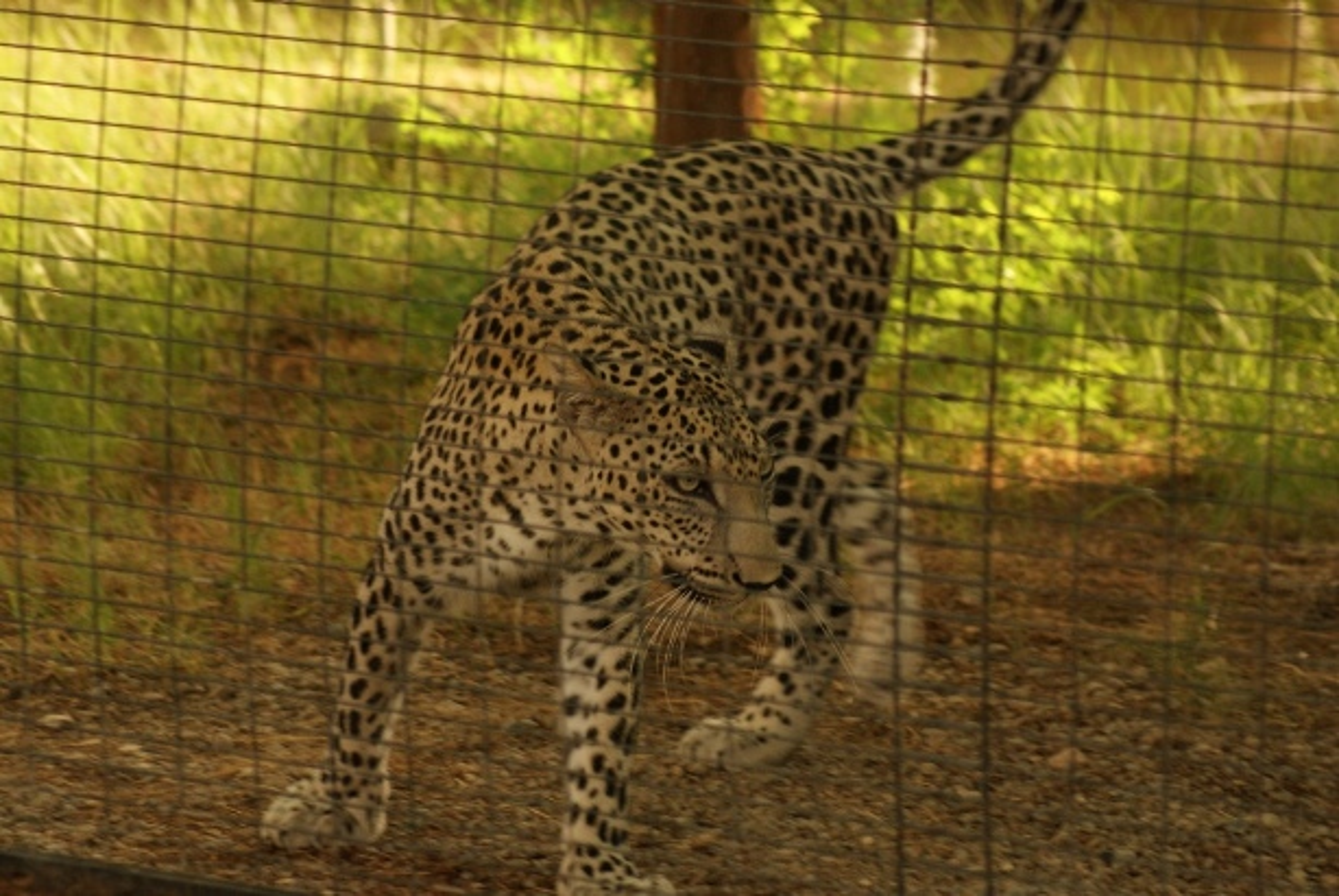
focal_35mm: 210
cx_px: 670
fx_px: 7820
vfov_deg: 6.6
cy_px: 448
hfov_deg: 9.8
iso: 400
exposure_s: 1/160
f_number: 5.6
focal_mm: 140
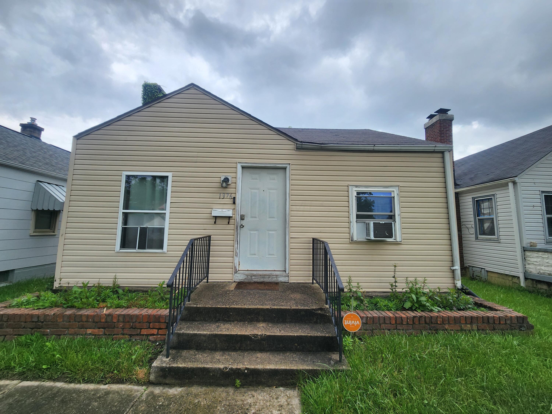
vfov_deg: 89.9
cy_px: 207
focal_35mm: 13
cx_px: 276
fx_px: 207
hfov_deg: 106.2
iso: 50
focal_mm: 2.2
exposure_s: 1/907
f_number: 2.2
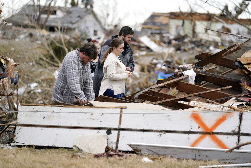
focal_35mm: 135
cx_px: 126
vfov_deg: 10.2
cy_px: 84
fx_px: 941
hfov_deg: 15.2
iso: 500
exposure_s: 1/2500
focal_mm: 135
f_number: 2.8
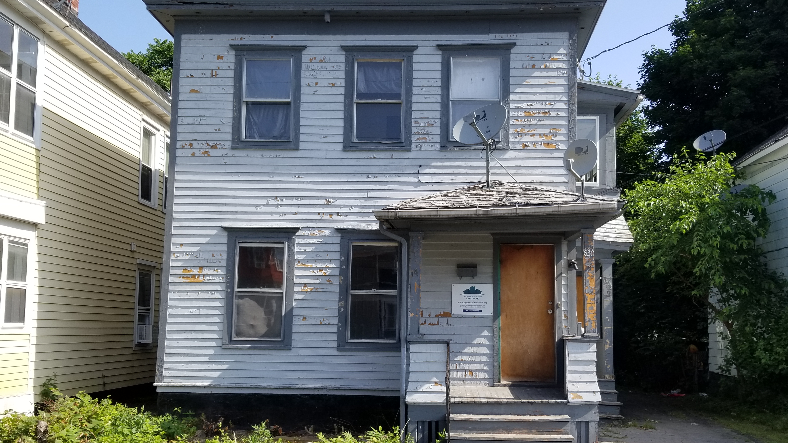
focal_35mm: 29
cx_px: 390
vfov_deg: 40.1
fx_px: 606
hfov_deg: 66.1
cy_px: 240
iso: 50
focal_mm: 4.3
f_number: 1.7
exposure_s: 1/1553
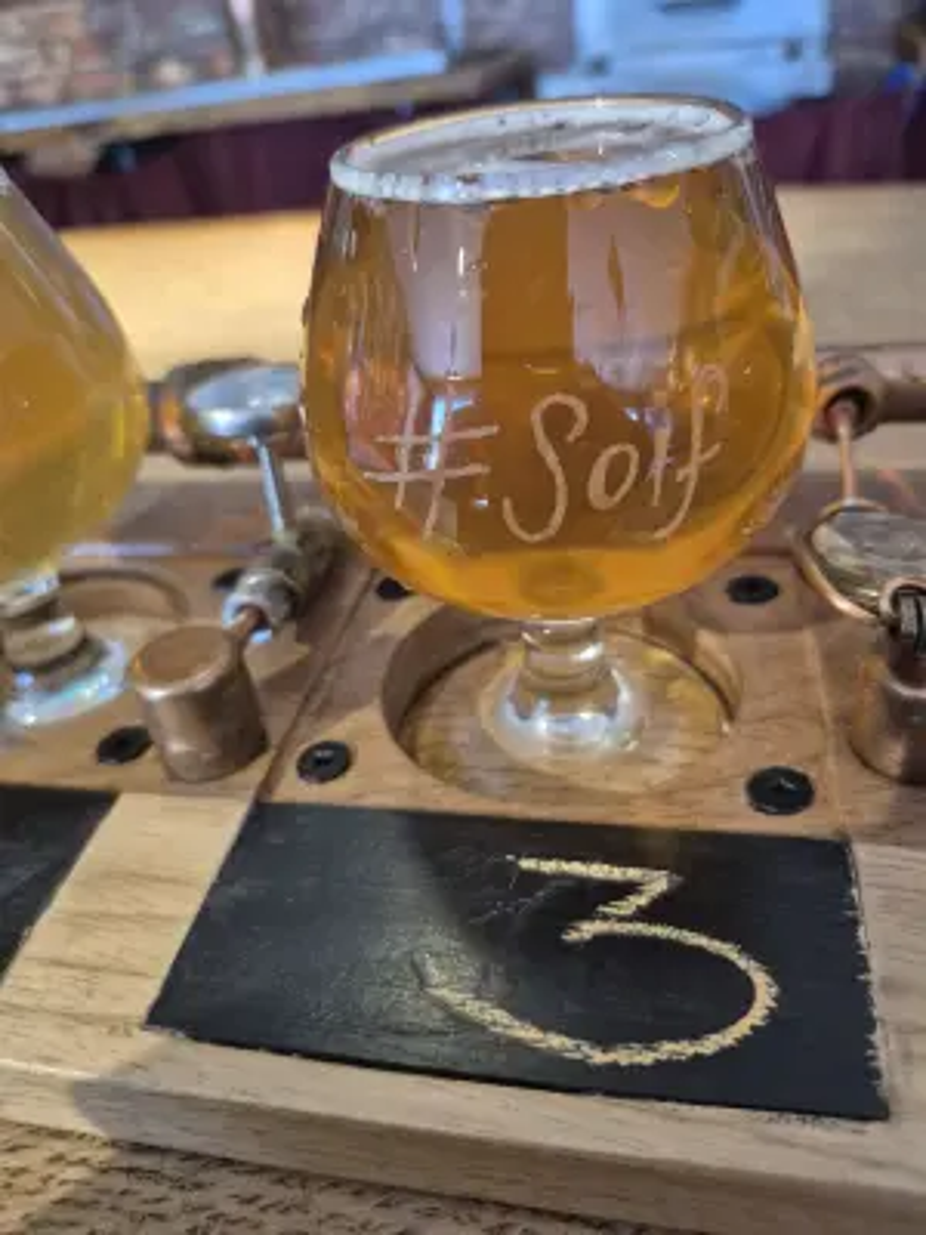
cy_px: 618
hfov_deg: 58.9
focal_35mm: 23
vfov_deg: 73.9
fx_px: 820
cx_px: 463
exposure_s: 1/120
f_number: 1.8
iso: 800
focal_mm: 5.4
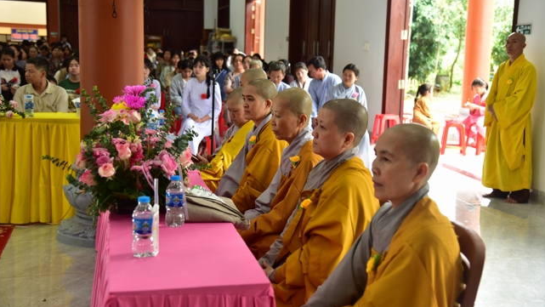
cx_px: 274
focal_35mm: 51
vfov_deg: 23.5
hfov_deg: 40.6
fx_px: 737
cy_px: 128
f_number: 4
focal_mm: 48
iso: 500
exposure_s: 1/100
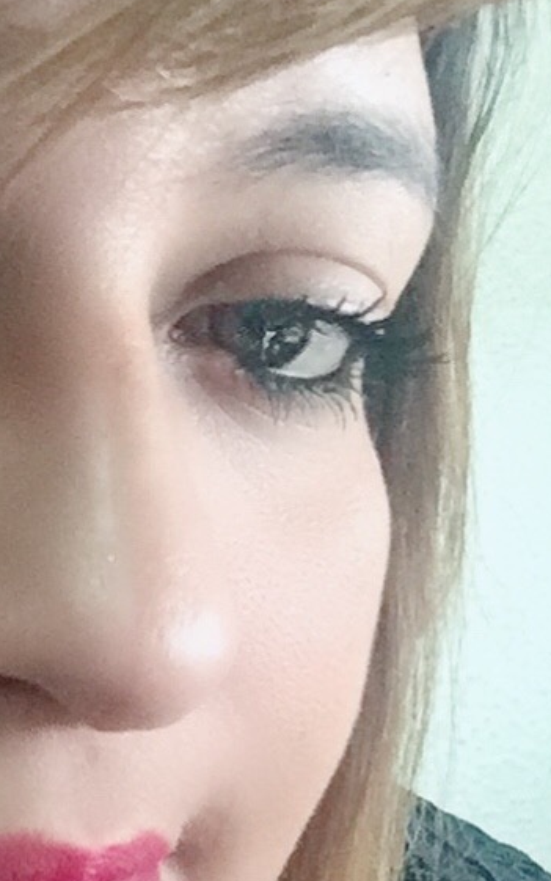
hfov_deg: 16.4
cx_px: -182
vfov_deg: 26.9
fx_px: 1801
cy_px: 715
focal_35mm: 75
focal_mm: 2.65
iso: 320
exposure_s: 1/33
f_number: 2.2
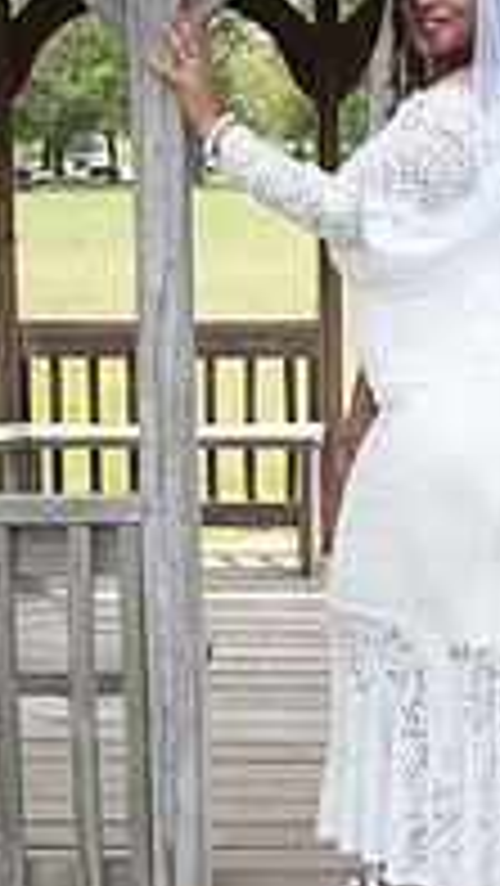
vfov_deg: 24.6
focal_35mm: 86
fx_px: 2024
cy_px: 315
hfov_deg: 13.9
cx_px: 491
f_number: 3.7
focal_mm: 35
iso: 800
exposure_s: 1/1600
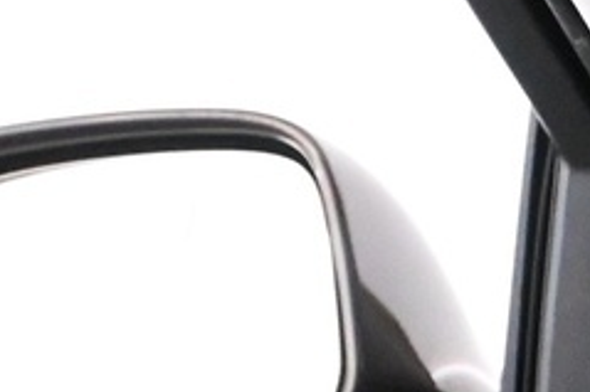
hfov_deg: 8.5
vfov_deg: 6.0
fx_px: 3668
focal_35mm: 224
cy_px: 740
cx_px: 1365
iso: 7200
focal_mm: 22
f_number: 4
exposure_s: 1/60
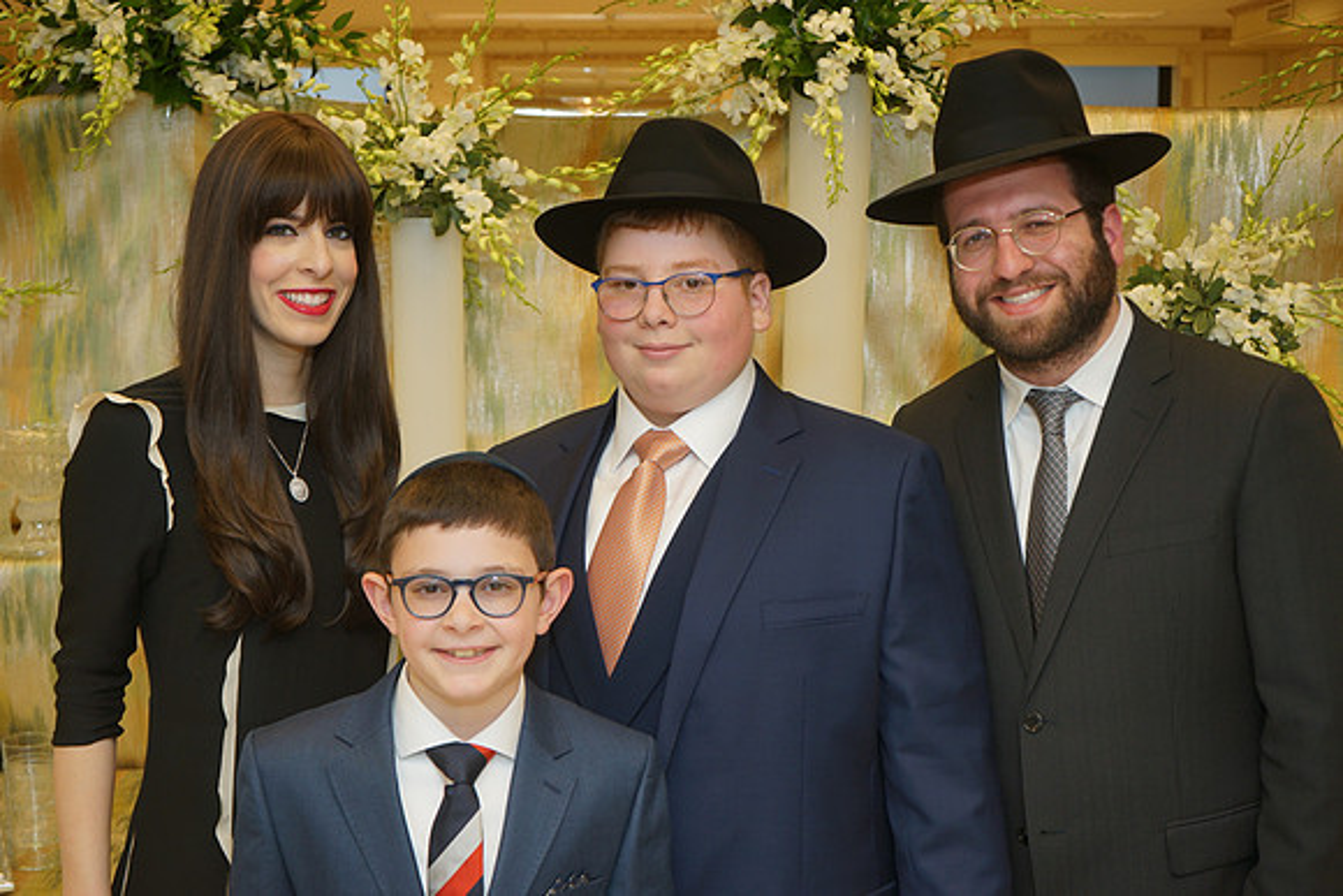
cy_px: 448
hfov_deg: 41.1
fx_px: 1791
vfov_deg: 28.1
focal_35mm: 48
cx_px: 672
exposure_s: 1/100
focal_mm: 48
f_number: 5.6
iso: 400
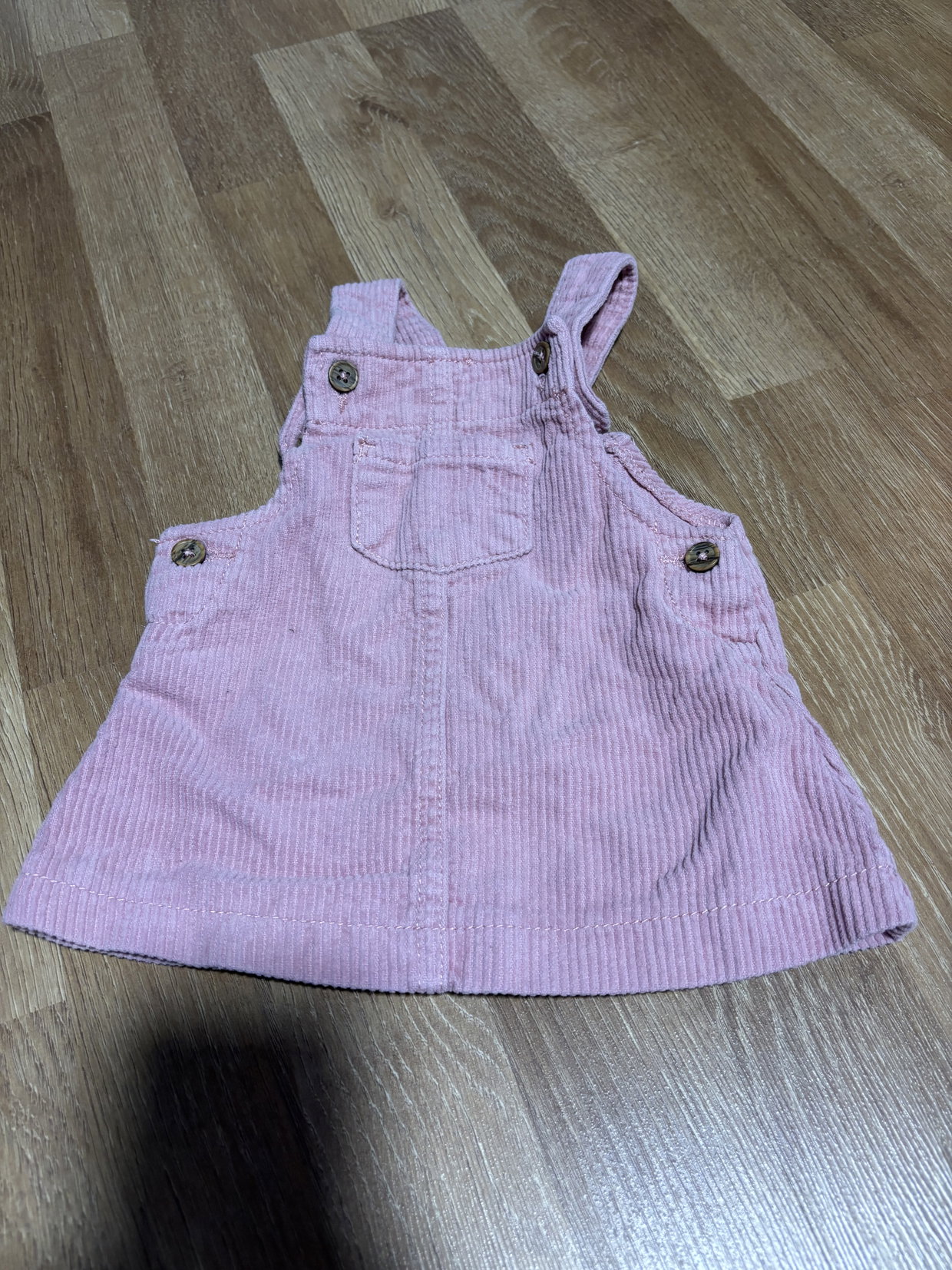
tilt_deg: -59.2
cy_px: 635
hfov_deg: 53.1
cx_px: 476
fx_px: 953
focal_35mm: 26
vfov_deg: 67.3
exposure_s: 1/50
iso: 200
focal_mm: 5.96
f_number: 1.6
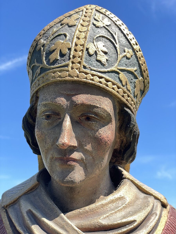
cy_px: 117
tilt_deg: +22.8
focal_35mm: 52
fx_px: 353
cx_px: 88
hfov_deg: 28.0
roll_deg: -1.4
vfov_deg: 36.8
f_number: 2
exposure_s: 1/558
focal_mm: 6
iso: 25
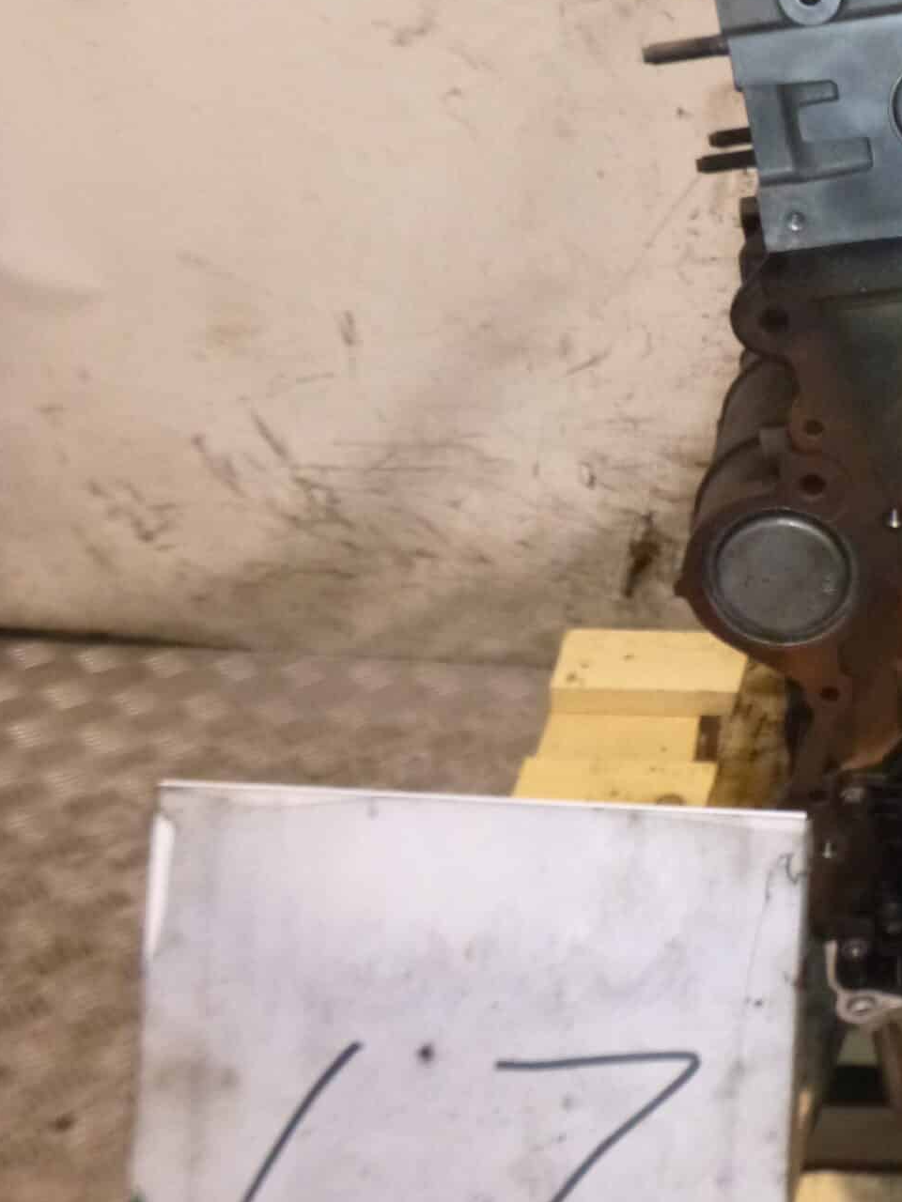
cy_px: 528
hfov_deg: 27.7
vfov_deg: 38.1
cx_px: 867
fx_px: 1737
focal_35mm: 50
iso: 400
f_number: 3.9
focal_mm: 4.5
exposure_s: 1/60
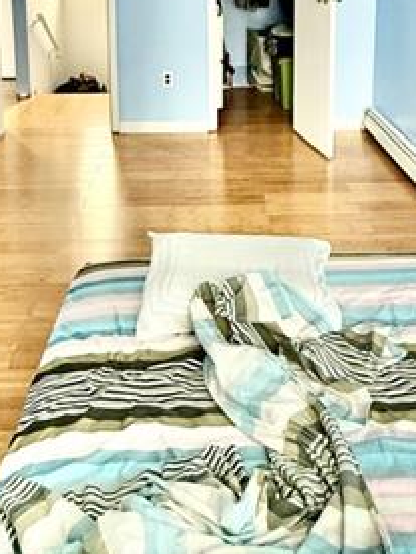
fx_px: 625
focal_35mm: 39
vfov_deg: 42.8
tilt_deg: -7.6
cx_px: 201
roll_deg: +0.5
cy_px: 32
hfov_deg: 36.8
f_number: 2.2
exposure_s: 1/60
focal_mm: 2.22
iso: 400
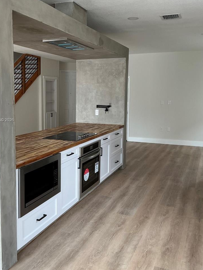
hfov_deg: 40.6
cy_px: 120
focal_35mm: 35
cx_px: 89
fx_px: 274
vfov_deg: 52.5
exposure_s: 1/120
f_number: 1.8
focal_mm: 3
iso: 32
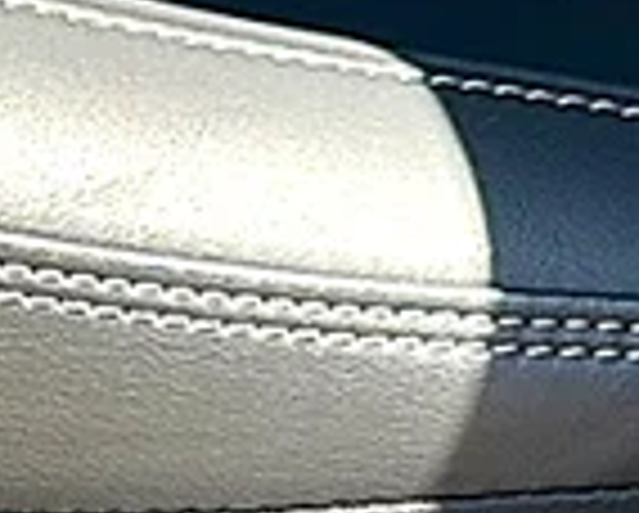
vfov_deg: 8.6
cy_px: 664
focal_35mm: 178
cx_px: -590
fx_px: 3371
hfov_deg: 10.1
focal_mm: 6.86
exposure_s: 1/527
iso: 80
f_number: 1.78
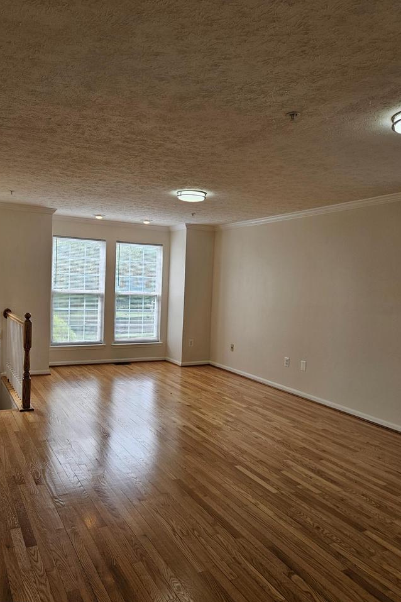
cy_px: 304
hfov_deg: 47.8
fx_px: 451
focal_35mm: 27
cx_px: 175
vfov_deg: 67.4
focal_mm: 5.4
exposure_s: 1/207
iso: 40
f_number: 1.8
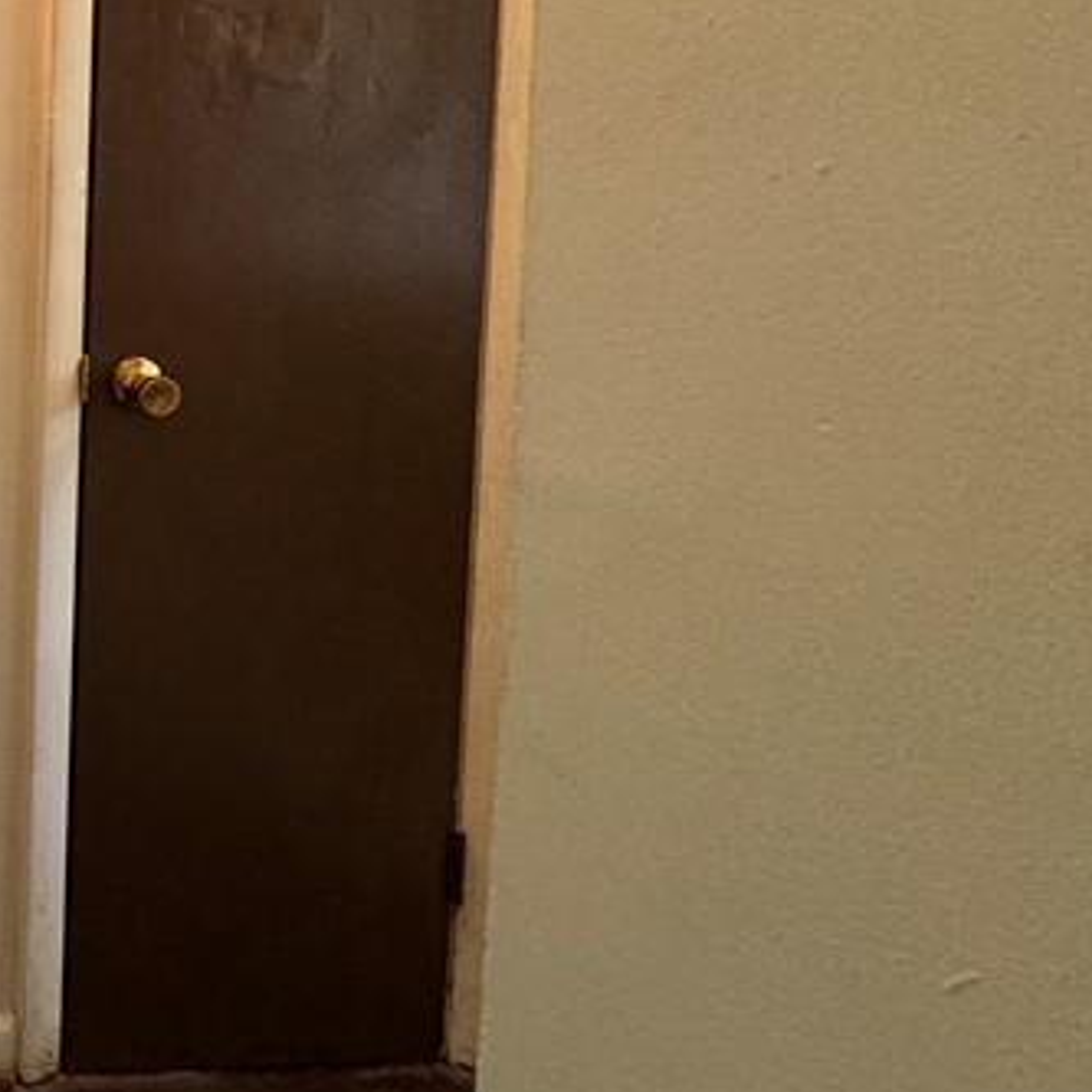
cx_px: -551
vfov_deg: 40.3
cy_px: 92
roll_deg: +0.0
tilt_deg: -5.0
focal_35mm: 38
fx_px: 1356
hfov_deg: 28.4
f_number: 2.2
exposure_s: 1/60
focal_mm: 2.22
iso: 160
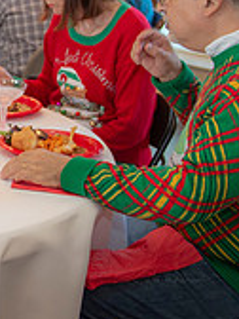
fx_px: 856
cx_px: -197
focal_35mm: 93
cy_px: 74
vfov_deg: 20.9
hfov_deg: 14.0
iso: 800
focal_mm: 28
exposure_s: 1/125
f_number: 2.8
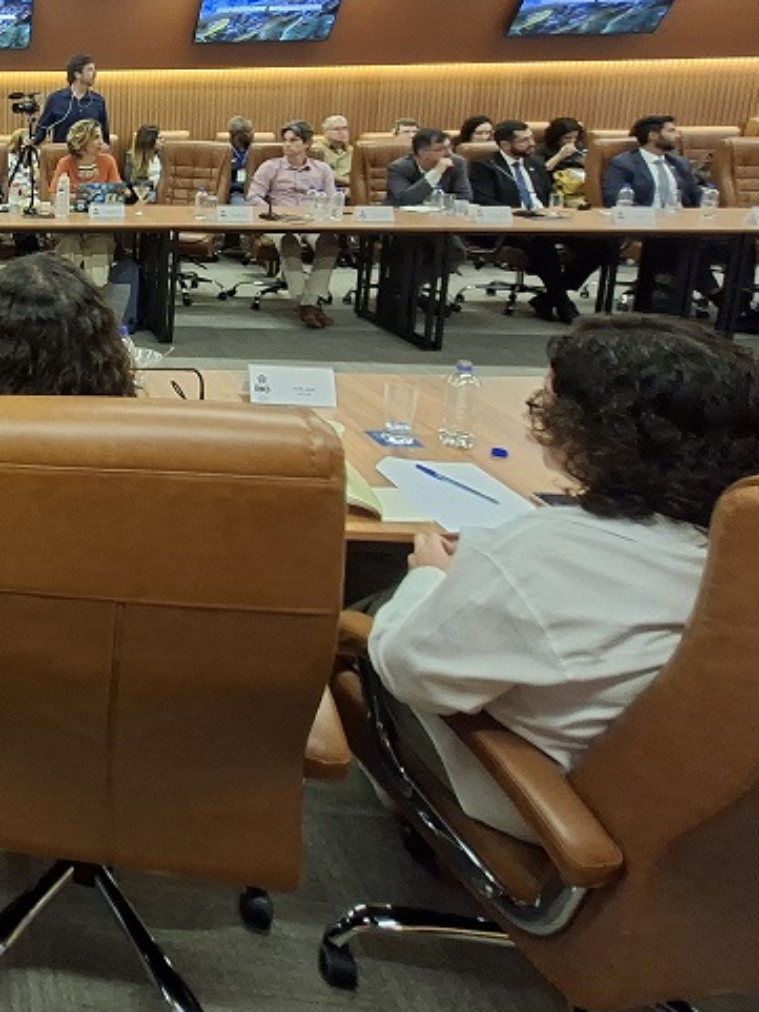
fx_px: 789
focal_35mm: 27
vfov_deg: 61.7
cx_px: -166
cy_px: 257
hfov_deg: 37.7
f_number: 2.2
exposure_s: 1/40
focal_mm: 1.74
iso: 160
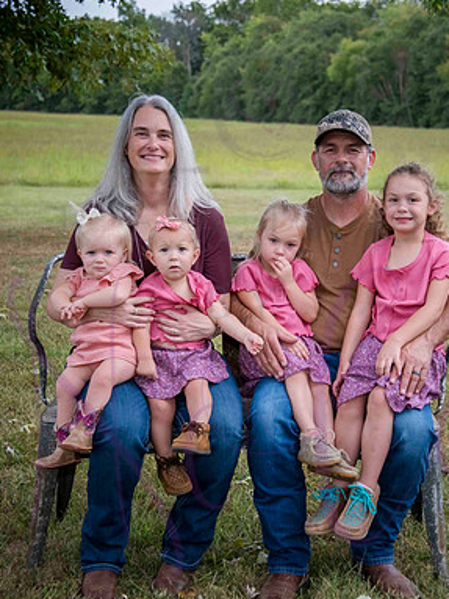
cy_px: 300
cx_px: 271
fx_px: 1159
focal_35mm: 67
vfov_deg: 29.0
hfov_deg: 21.9
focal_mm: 46
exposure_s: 1/640
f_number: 4.2
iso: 400
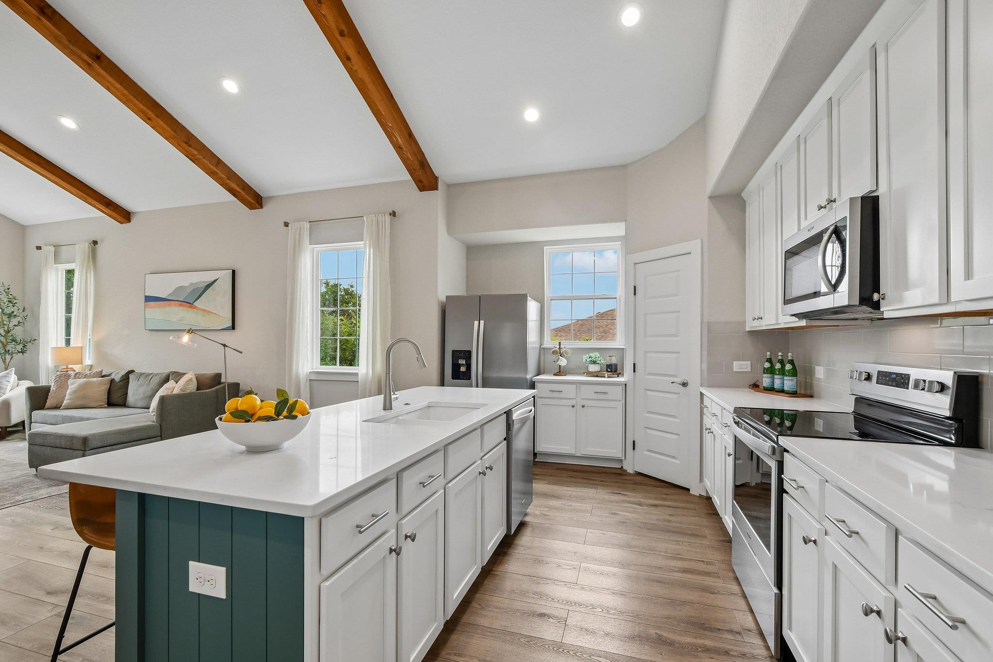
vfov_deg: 77.3
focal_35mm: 15
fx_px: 414
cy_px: 331
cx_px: 496
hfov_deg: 100.4
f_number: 7.1
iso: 400
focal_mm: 10
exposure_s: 1/80
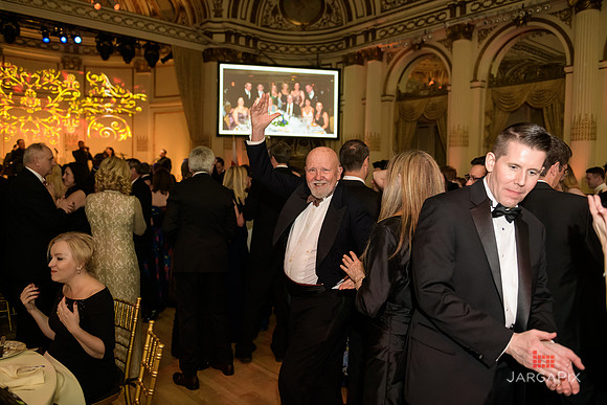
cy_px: 202
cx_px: 304
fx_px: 489
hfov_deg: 63.6
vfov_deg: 45.0
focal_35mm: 29
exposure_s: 1/100
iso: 1600
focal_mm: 29
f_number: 3.2
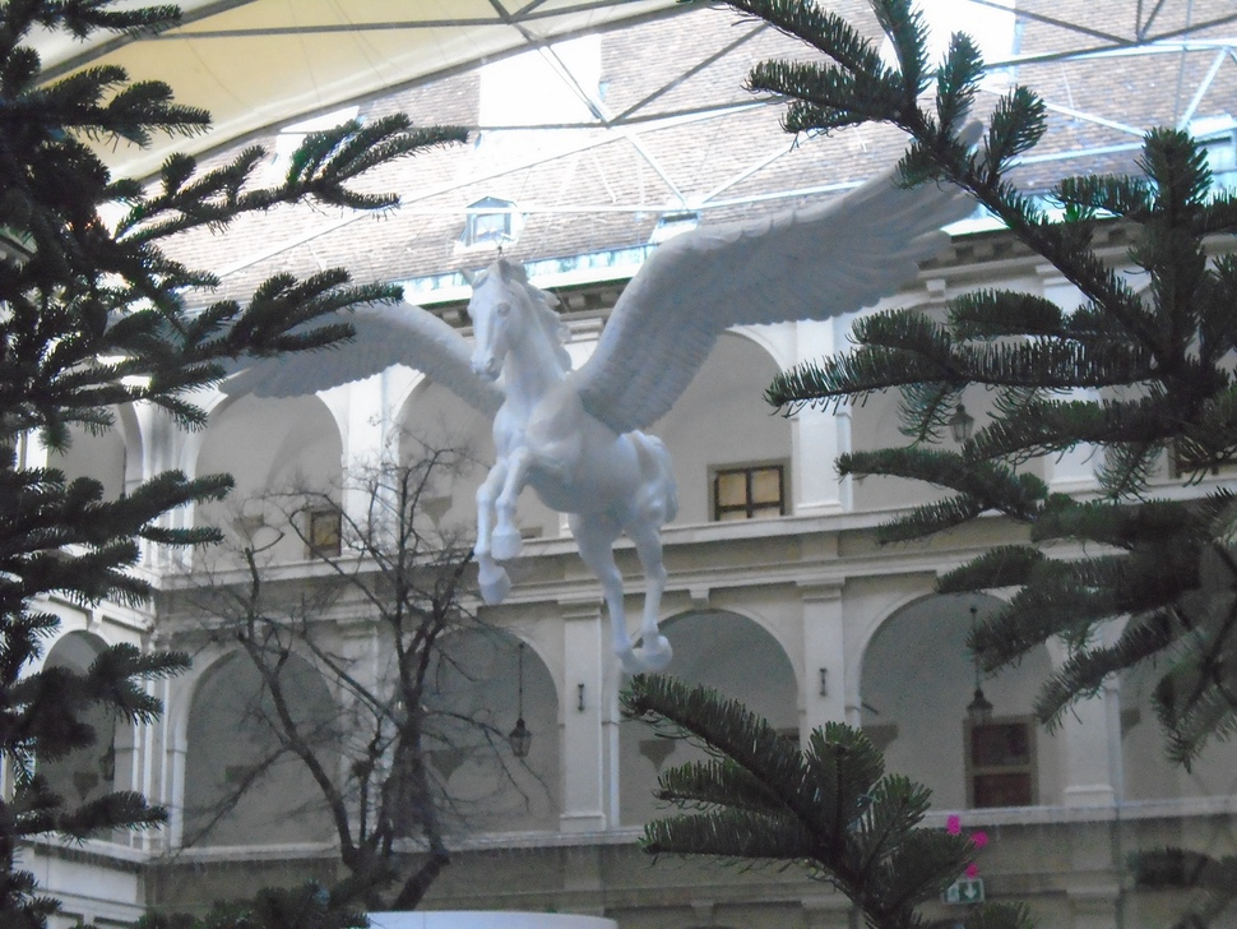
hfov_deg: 28.6
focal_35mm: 68
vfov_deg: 21.6
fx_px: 2431
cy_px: 464
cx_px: 618
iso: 1000
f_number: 5.5
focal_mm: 12
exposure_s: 1/60
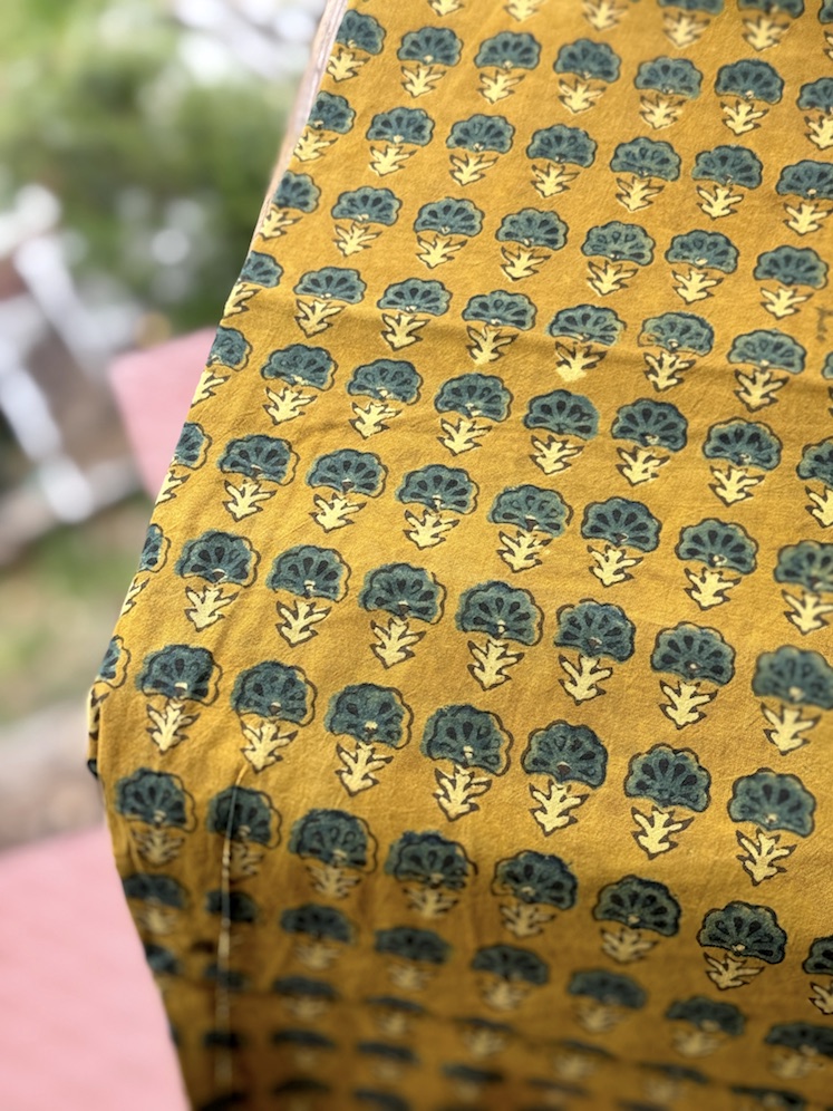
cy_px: 556
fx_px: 1540
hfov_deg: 30.3
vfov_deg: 39.7
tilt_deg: -60.0
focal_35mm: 48
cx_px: 416
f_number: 1.78
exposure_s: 1/488
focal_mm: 6.76
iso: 64
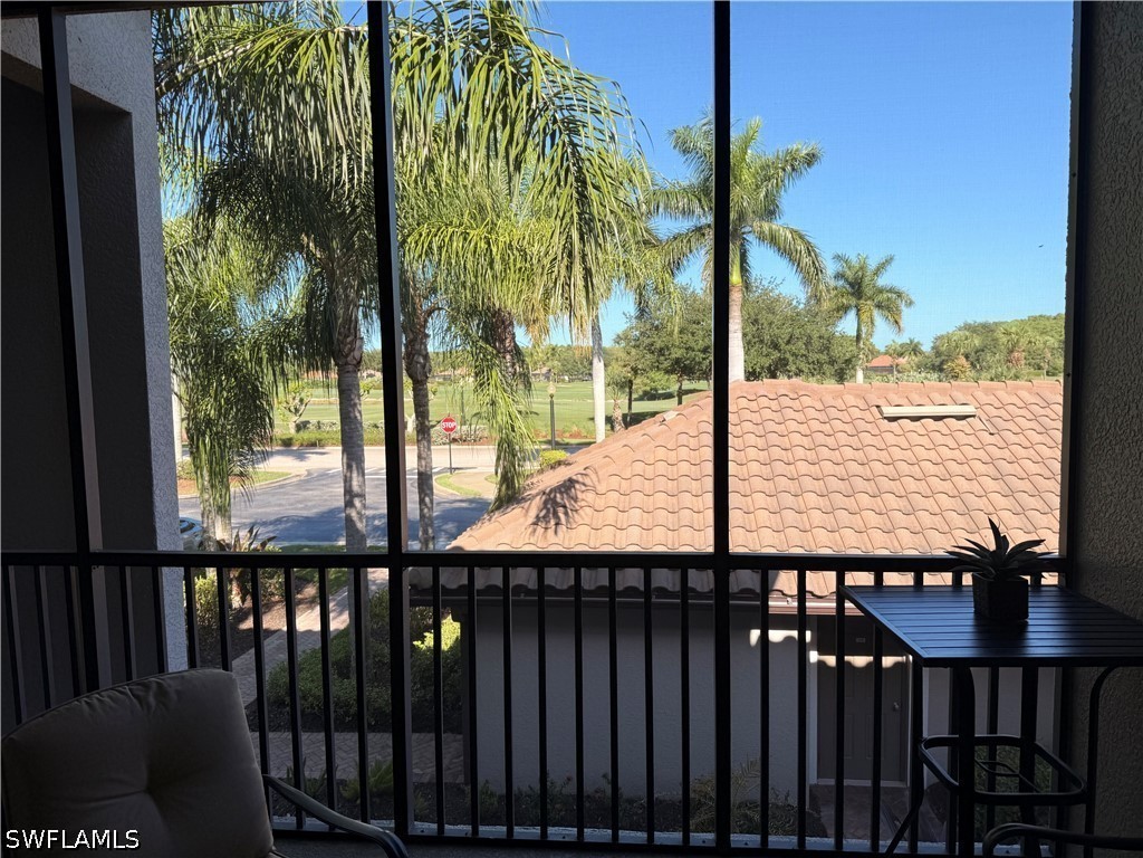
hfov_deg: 71.6
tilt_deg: -3.6
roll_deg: +0.9
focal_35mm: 24
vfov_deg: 56.8
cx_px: 572
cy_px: 429
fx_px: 792
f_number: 1.78
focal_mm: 6.76
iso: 80
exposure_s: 1/1192
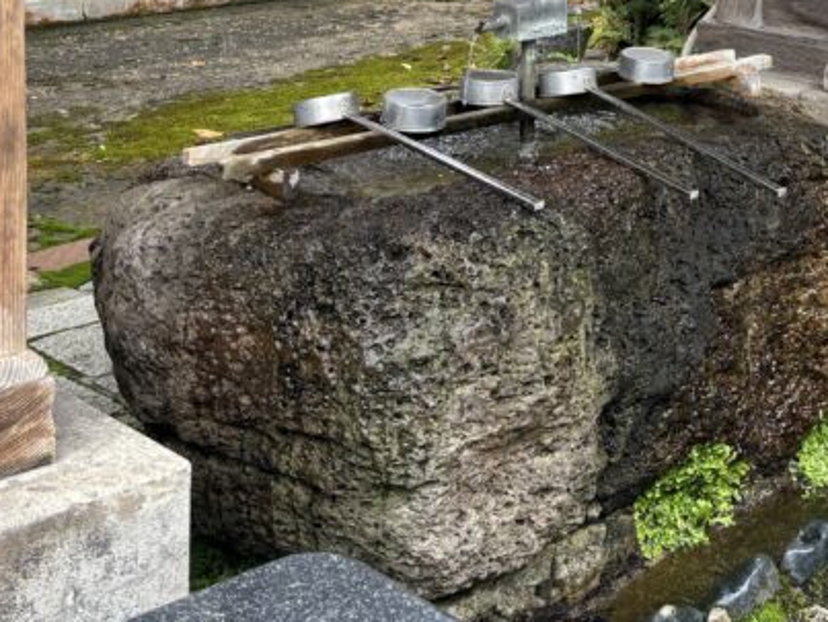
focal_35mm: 66
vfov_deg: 20.5
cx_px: 633
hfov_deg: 28.9
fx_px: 1580
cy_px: -164
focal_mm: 5.96
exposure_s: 1/183
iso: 40
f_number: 1.6
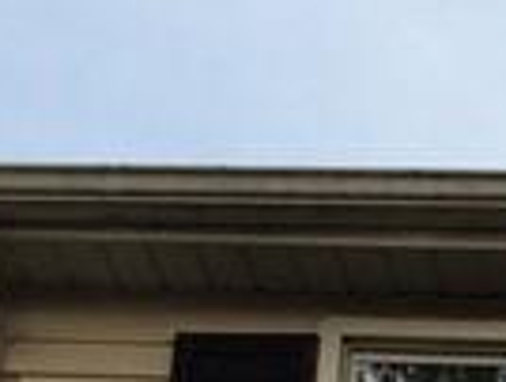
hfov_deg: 8.4
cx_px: 1042
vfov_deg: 6.2
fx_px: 3236
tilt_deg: +18.1
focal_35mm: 221
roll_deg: -1.6
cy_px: 1199
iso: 32
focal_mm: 4.15
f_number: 2.2
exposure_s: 1/477
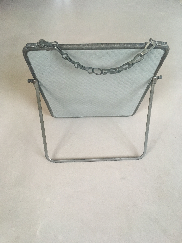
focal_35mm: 29
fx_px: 203
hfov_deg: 48.2
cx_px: 91
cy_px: 122
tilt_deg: -46.9
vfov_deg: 61.7
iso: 200
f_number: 2.2
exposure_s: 1/20
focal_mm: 4.15
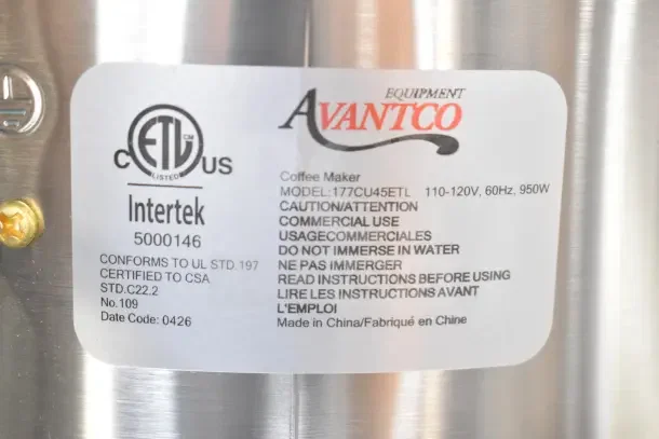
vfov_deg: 20.2
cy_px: 220
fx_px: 1236
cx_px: 330
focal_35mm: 68
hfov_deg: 29.9
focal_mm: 45
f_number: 5
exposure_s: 1/80
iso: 2500
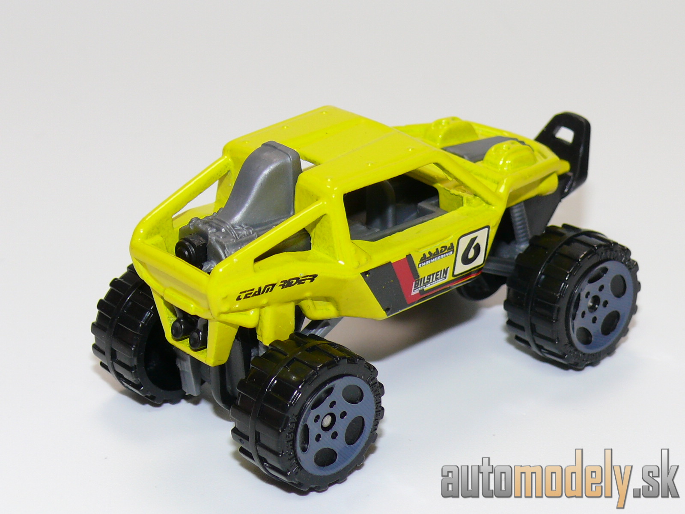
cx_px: 342
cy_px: 257
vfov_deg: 13.2
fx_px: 2216
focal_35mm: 112
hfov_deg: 17.6
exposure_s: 1/30
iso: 100
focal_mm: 14.2
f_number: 4
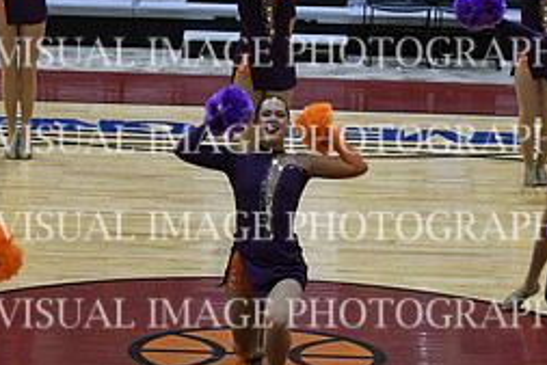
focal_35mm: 241
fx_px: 3664
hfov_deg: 8.5
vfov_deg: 5.7
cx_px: 275
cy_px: 182
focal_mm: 70
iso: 4000
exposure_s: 1/500
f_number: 4
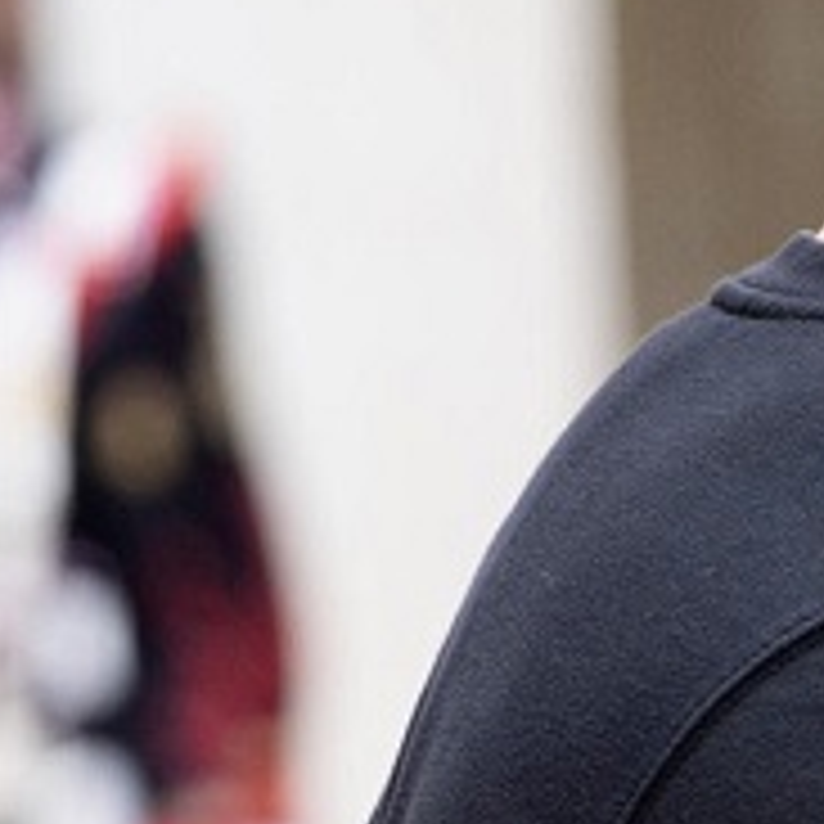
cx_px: 2035
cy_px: 968
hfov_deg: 2.0
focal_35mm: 868
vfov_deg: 2.0
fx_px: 23376
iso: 640
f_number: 4
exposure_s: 1/320
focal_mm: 117
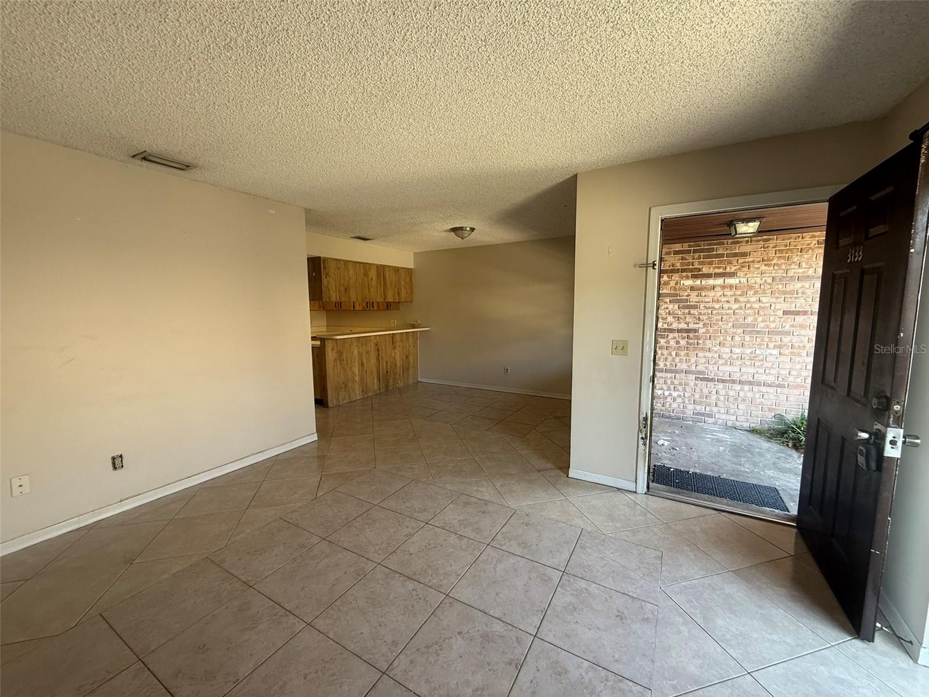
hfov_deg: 102.1
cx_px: 464
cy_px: 348
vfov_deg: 85.7
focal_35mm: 14
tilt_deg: -6.2
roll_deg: +0.3
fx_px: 376
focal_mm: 2.22
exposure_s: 1/99
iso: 160
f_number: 2.2
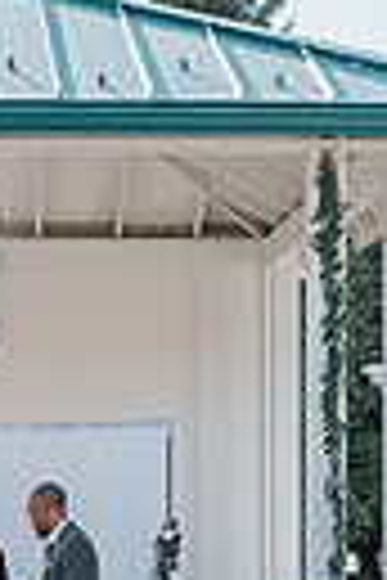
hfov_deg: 11.1
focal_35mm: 122
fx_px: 1967
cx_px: 4
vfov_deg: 16.5
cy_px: 571
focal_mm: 35
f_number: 3.2
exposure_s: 1/1250
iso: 100
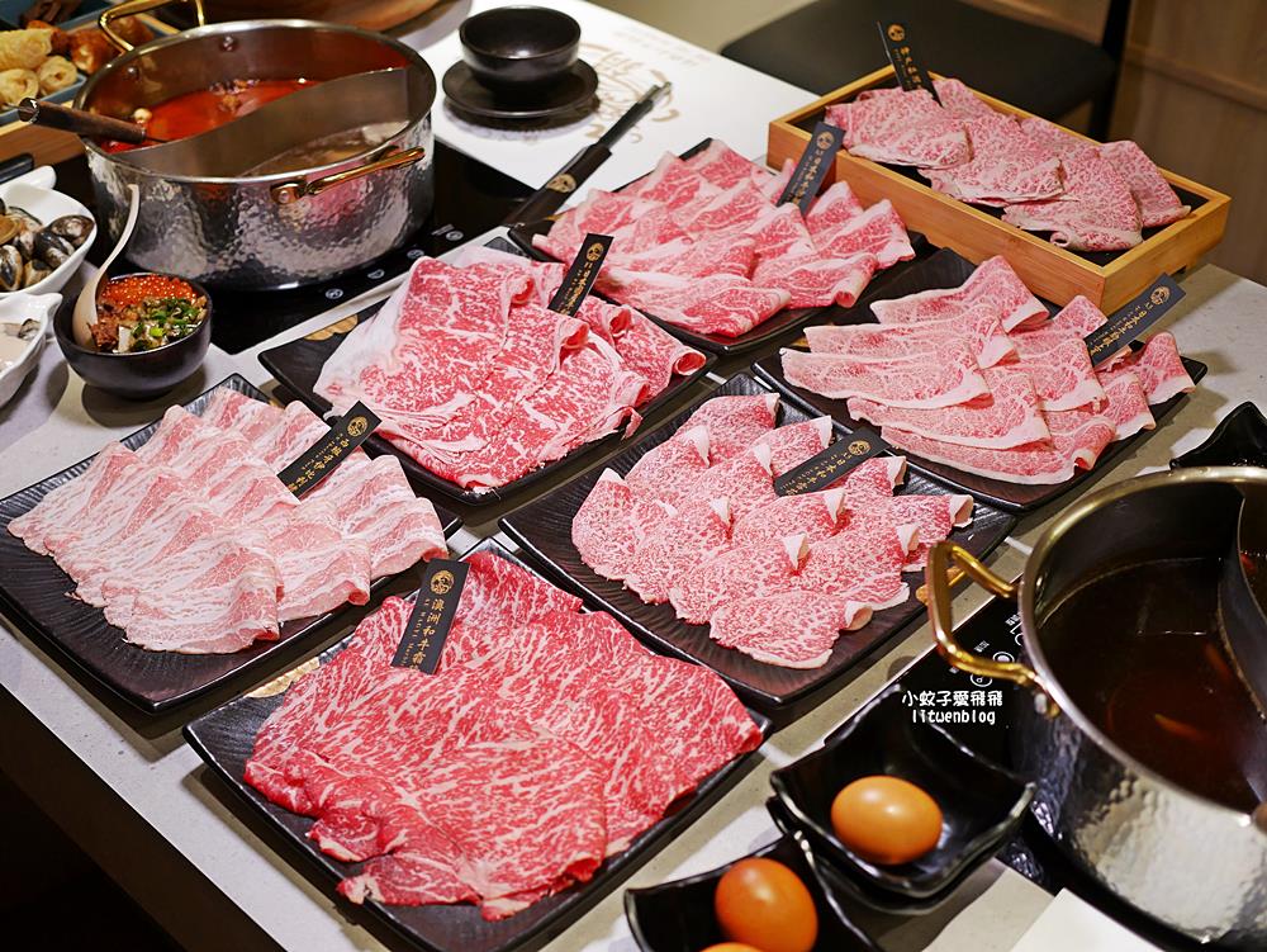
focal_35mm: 50
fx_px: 1831
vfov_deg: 29.1
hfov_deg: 38.2
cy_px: 476
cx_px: 634
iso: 200
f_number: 1.8
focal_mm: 25
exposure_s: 1/80
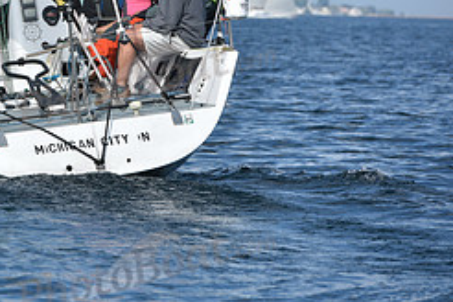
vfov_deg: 3.1
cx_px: -77
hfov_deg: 4.6
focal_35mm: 448
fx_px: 5637
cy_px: 12
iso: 250
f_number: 7.1
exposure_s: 1/1600
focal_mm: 190
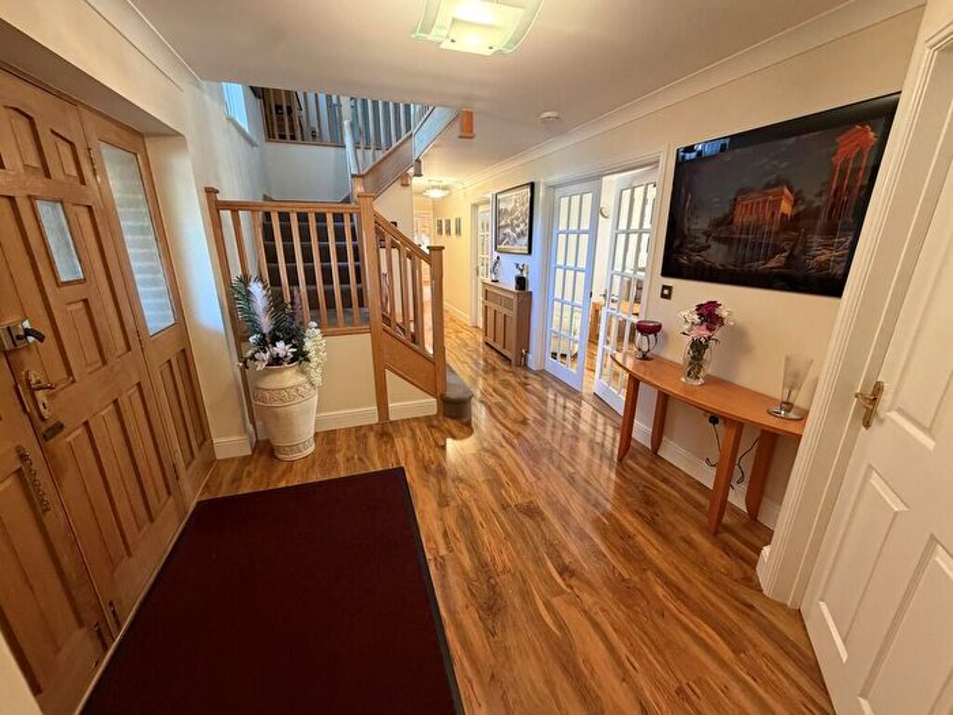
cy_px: 358
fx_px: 385
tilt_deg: -18.3
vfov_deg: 85.7
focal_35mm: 14
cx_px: 476
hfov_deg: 102.1
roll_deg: +0.4
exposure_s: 1/50
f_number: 2.2
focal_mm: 2.22
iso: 320
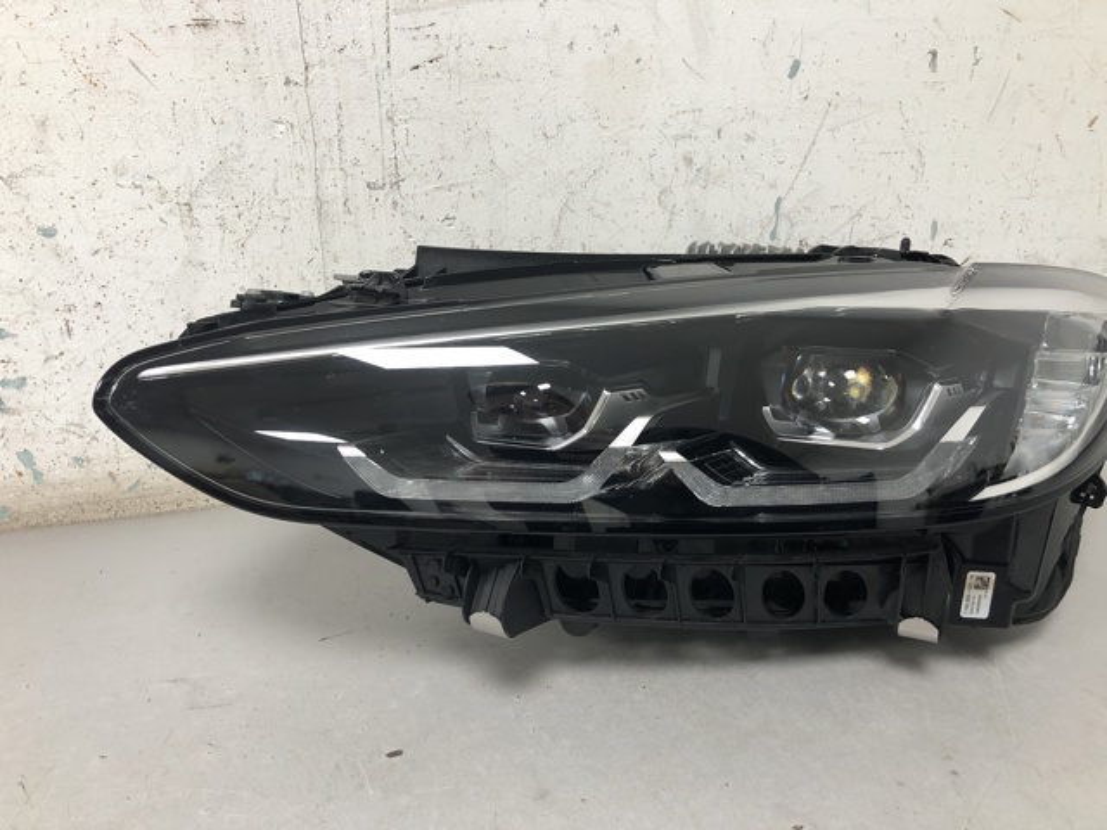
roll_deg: +1.1
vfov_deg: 49.7
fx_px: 895
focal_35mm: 28
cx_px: 554
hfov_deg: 63.4
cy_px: 415
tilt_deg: -24.9
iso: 40
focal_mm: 4
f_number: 1.8
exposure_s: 1/25
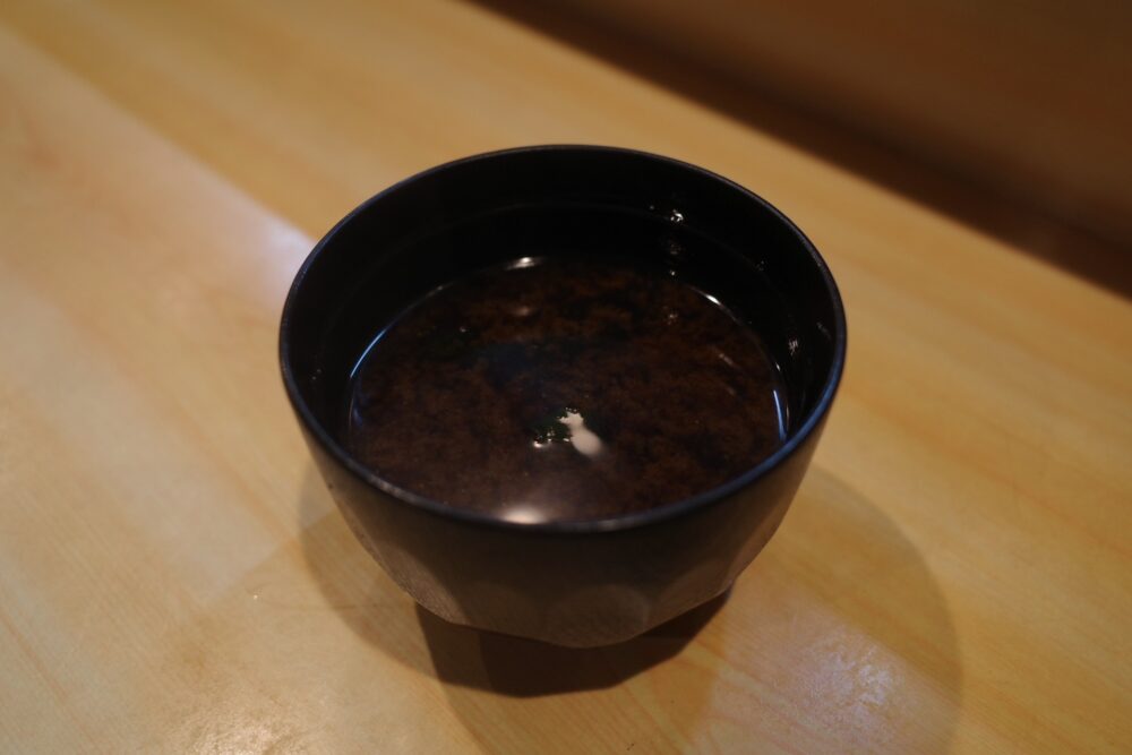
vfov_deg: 46.4
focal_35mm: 28
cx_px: 566
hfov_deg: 65.5
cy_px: 378
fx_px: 881
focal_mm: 18.3
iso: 200
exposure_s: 1/30
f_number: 2.8
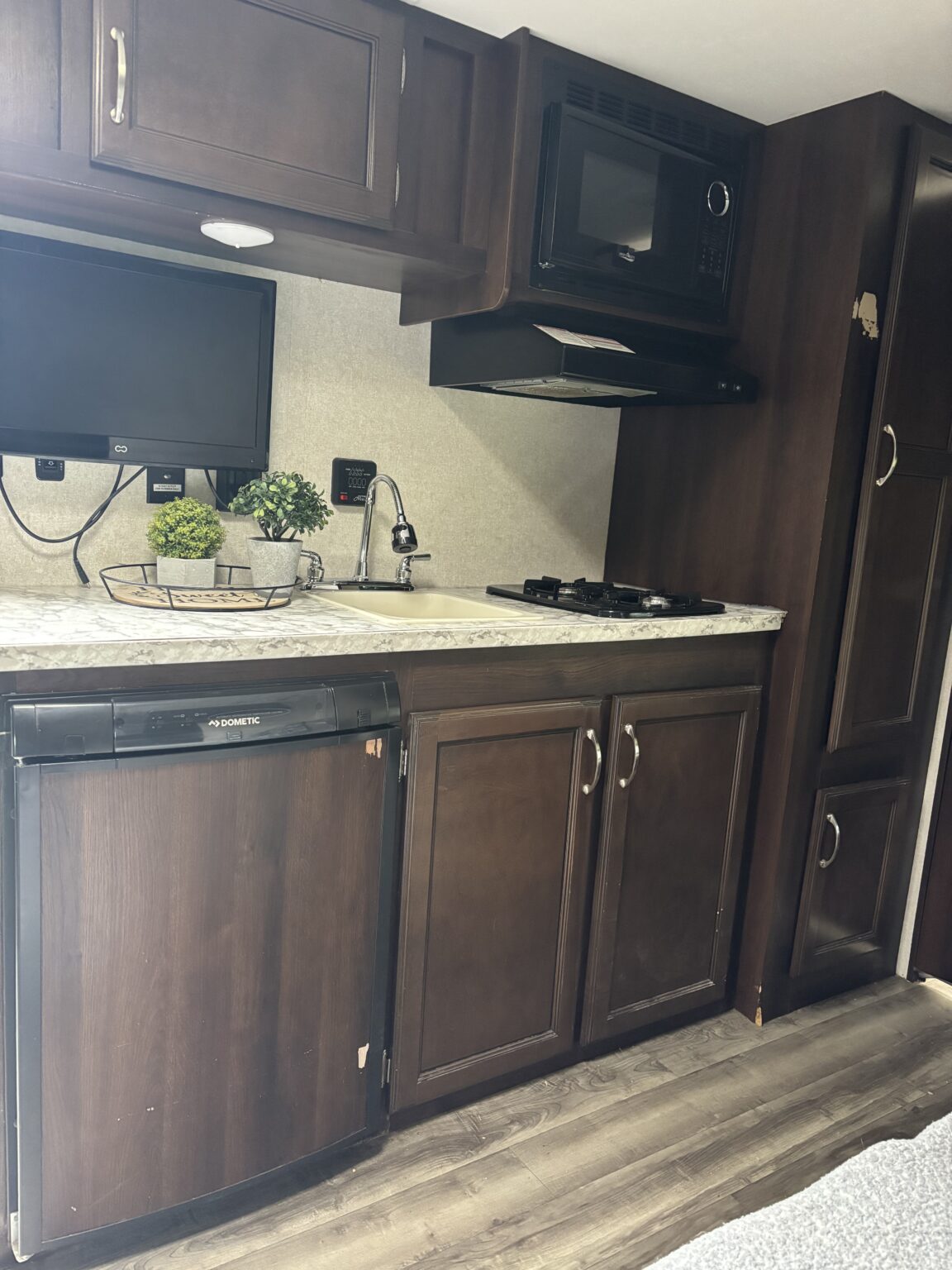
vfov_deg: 67.3
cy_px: 635
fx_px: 953
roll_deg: +0.8
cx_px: 476
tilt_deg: -11.8
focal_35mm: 26
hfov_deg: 53.1
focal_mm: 5.96
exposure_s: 1/54
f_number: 1.6
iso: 500
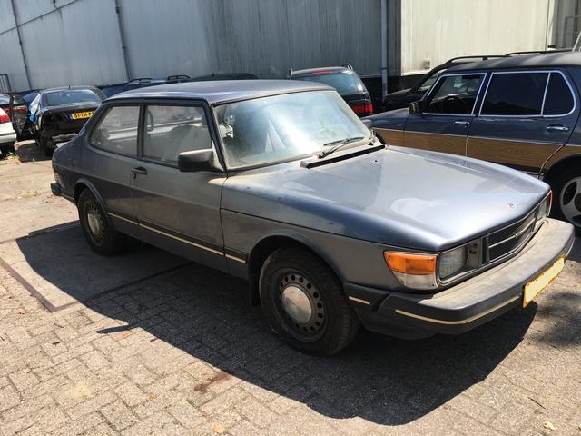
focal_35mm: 29
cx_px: 290
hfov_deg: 61.7
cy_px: 218
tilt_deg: -14.5
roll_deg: +4.9
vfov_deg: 48.2
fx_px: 487
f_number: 2.2
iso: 25
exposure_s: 1/916
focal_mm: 4.15
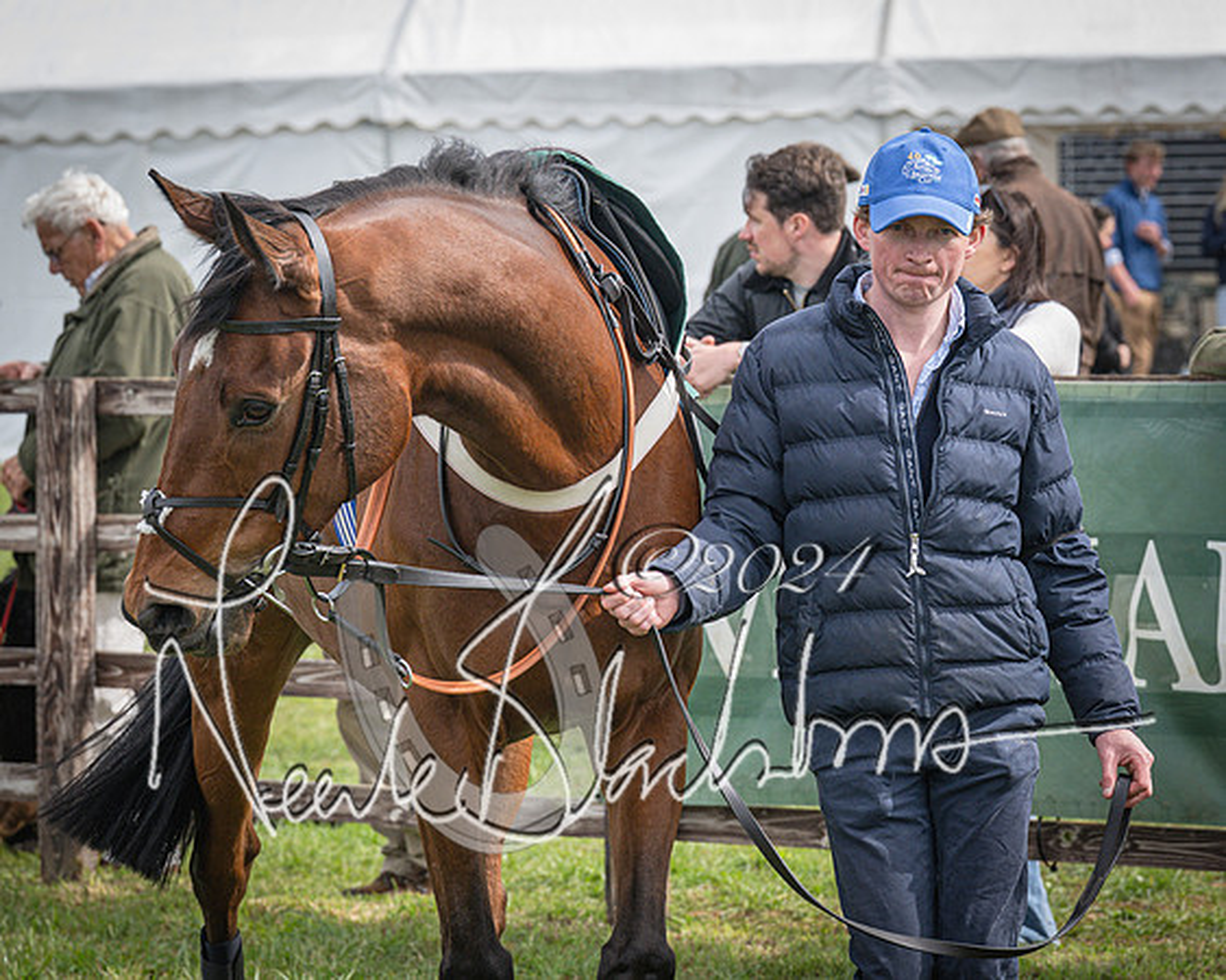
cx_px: 799
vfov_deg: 8.7
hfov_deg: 10.9
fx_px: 6433
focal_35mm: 177
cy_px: 448
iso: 400
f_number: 5
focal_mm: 97
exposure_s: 1/1000
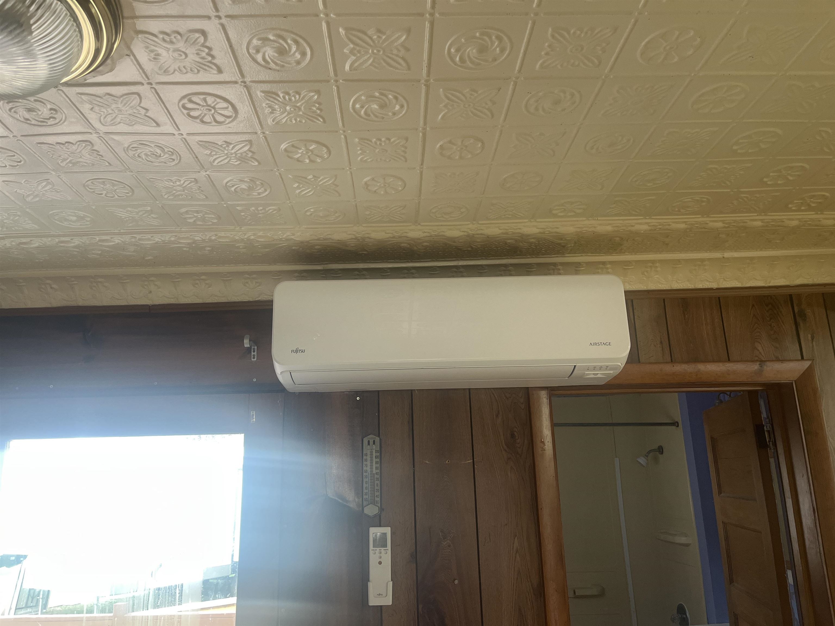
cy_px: 313
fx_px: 627
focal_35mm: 26
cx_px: 418
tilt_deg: +15.7
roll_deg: +2.6
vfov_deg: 53.1
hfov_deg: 67.3
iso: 125
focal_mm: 5.1
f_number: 1.6
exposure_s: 1/60
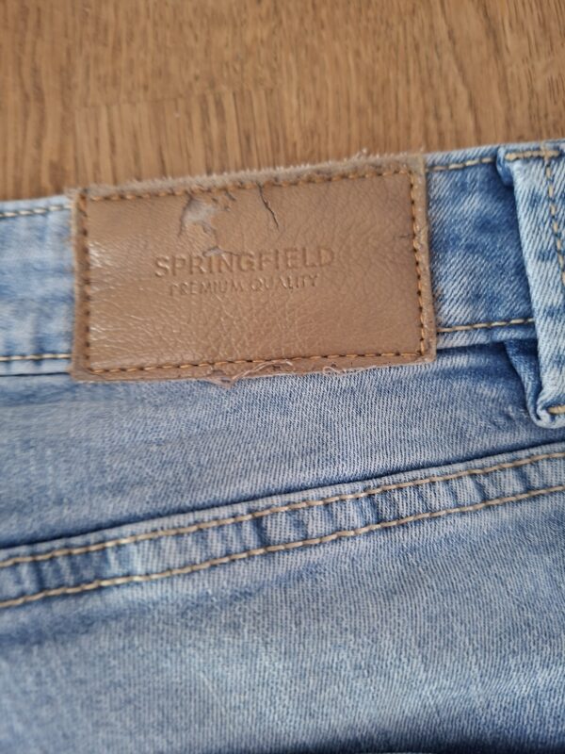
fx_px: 501
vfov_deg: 73.9
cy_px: 377
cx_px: 282
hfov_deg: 58.9
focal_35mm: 23
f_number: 1.8
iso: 400
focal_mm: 5.54
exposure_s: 1/24
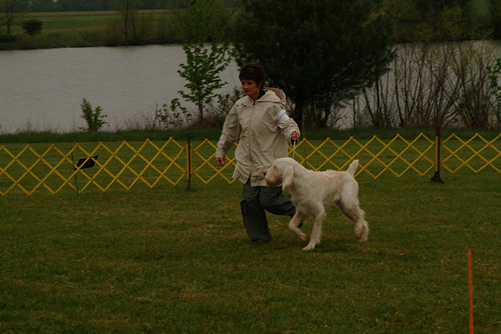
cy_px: 167
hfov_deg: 18.4
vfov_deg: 12.3
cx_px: 250
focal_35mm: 111
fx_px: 1545
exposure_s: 1/125
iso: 400
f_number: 16
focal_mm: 74
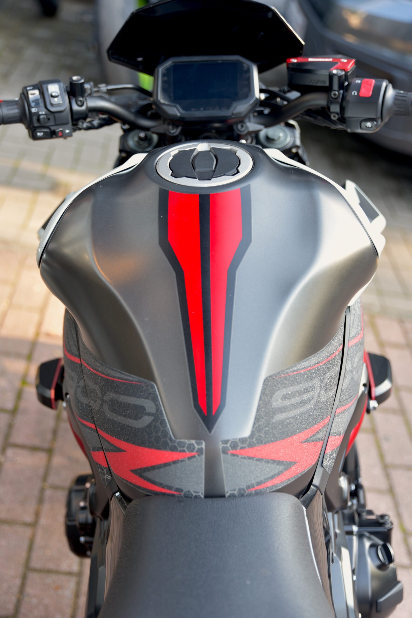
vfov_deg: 43.6
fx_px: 772
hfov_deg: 29.9
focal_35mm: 45
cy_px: 309
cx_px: 206
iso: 100
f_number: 2.8
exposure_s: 1/60
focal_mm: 45
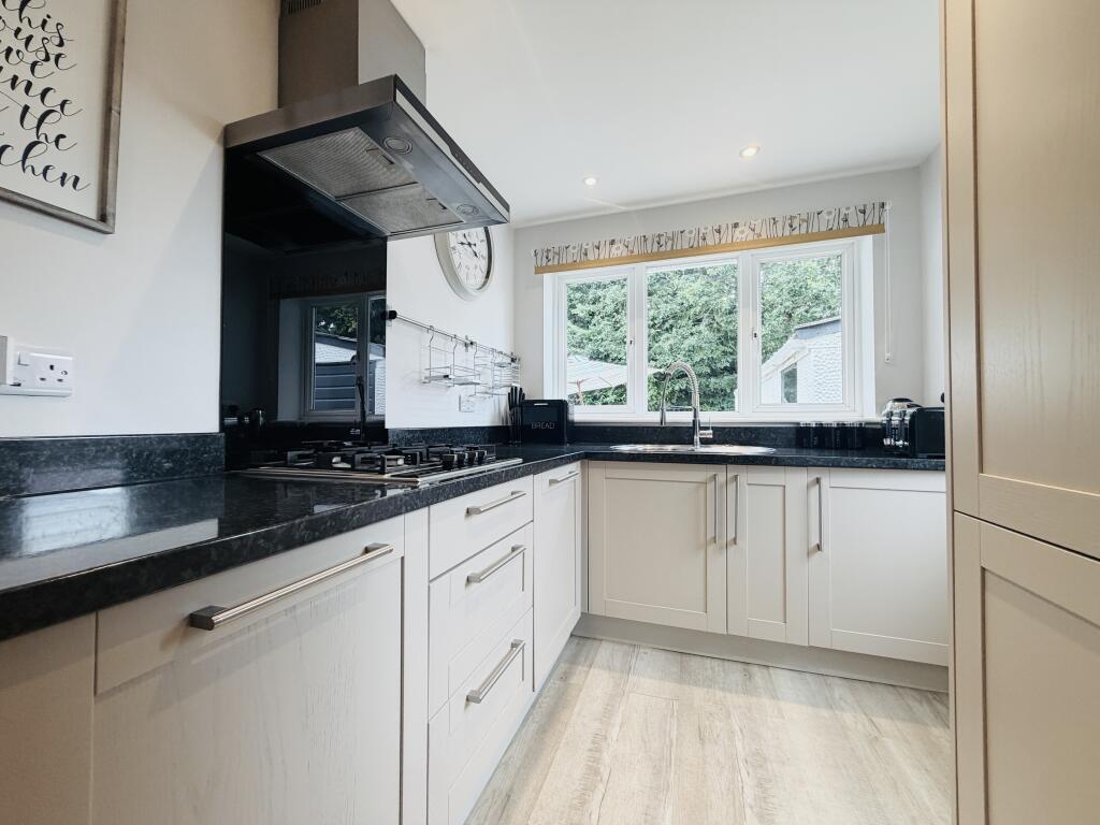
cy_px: 412
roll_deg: +1.2
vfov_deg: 85.7
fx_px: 445
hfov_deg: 102.1
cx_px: 550
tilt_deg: +0.6
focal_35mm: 14
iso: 160
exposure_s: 1/100
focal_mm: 2.22
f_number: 2.2
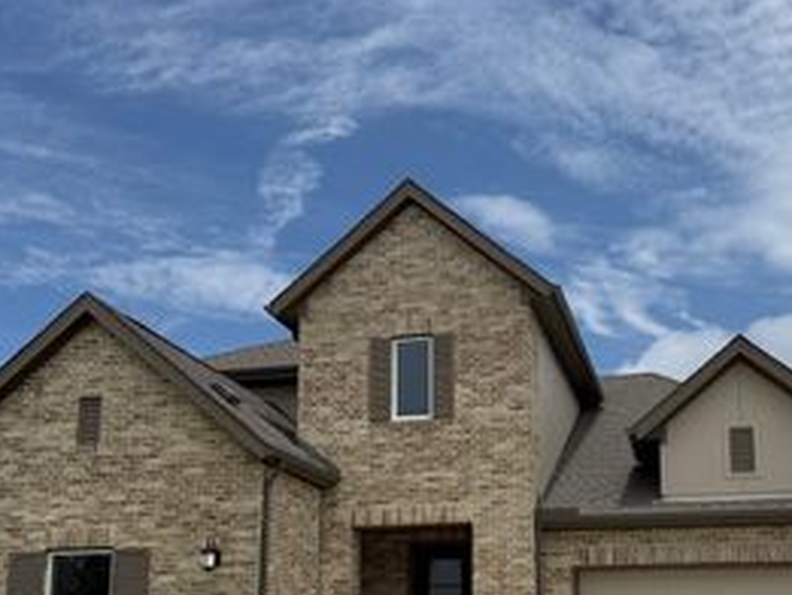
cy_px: 466
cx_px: 489
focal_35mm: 46
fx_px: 1053
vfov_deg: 30.8
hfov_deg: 41.0
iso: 80
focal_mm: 6.76
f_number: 1.78
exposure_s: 1/10309
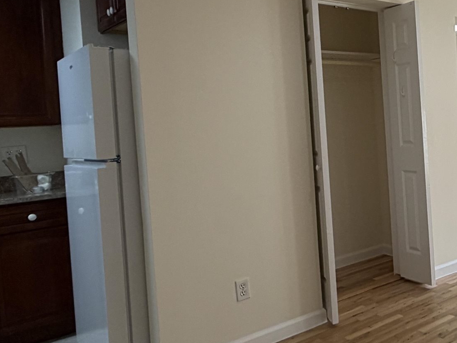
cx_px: 487
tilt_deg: -0.3
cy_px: 127
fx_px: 515
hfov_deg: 40.1
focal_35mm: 39
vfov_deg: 36.6
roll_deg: +3.0
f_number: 2.2
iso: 125
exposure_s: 1/120
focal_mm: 2.22
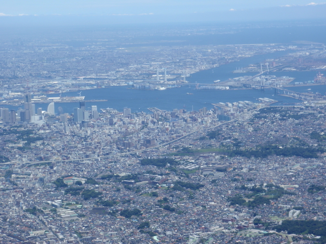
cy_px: 122
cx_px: 163
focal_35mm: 102
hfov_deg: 19.3
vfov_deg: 14.5
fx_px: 961
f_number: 6.3
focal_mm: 18.2
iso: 64
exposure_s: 1/250
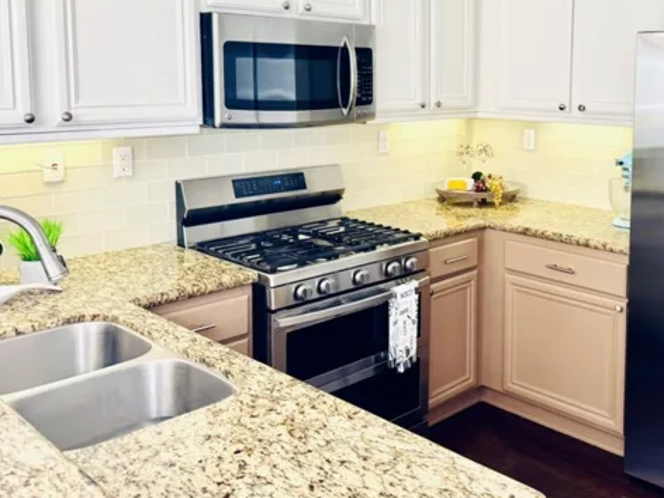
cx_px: 480
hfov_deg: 47.5
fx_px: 729
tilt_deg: -6.2
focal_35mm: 38
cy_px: 143
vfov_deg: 37.1
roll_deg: -1.0
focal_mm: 6.76
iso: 100
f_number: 1.78
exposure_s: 1/120
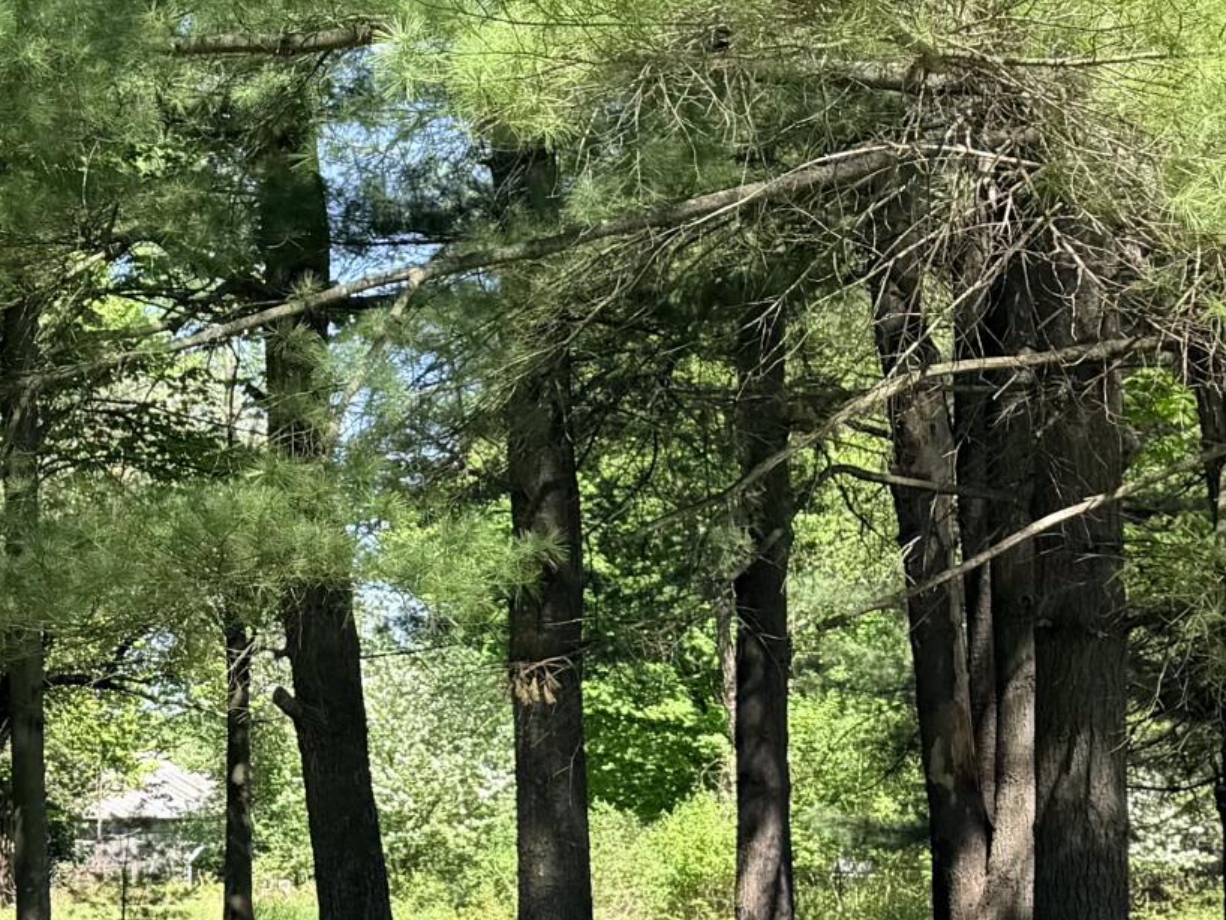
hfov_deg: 20.0
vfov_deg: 16.8
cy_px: 578
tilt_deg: +2.3
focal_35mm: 88
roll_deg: +2.1
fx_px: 3118
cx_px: -456
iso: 80
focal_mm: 6.76
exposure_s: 1/909
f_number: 1.78
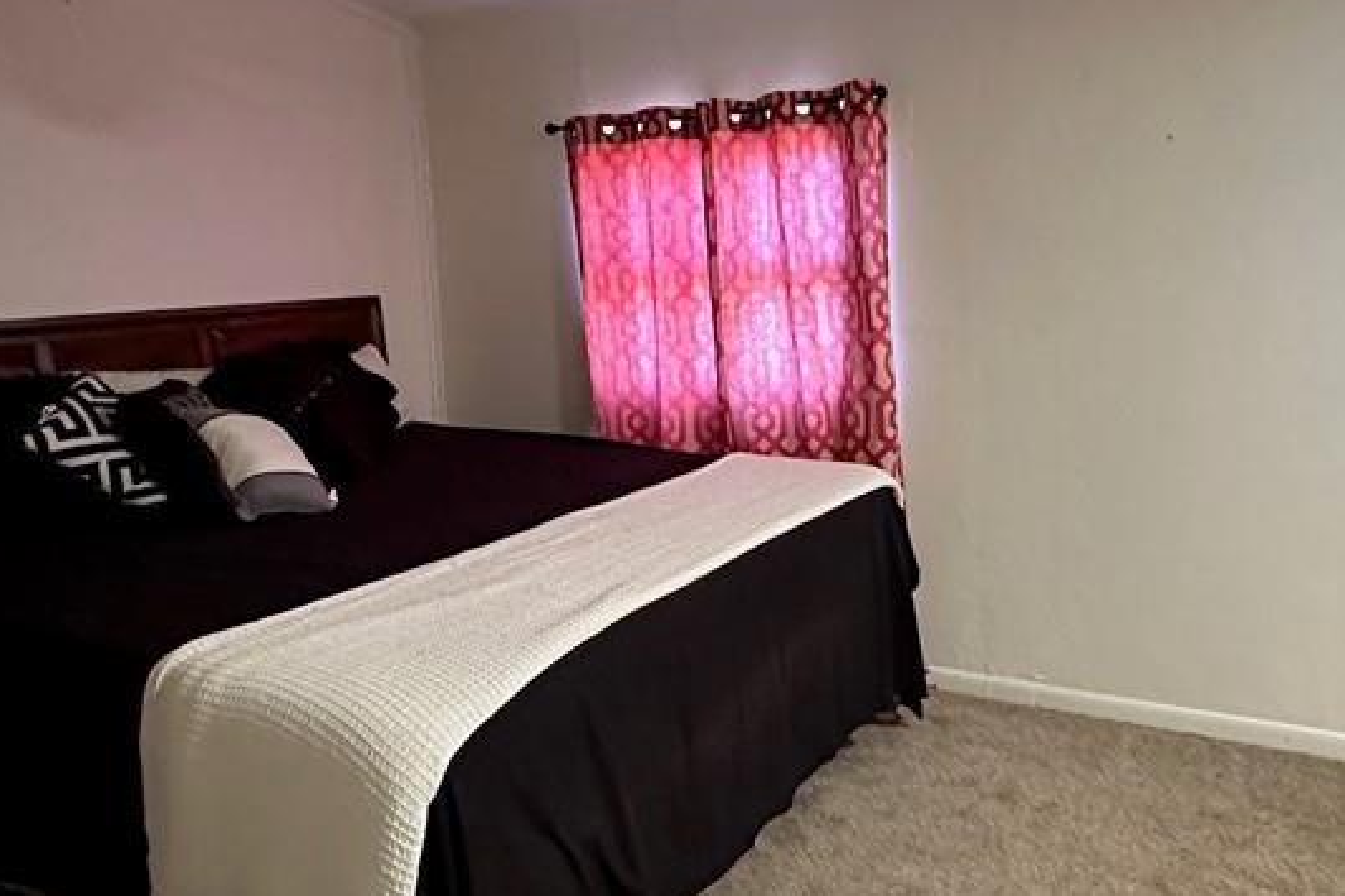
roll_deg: +1.5
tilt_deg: -7.8
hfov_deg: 65.4
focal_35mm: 28
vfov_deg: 46.4
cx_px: 712
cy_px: 421
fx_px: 1046
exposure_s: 1/60
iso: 800
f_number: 2.2
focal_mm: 2.22
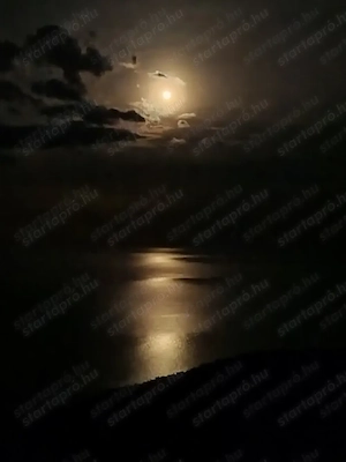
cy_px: 231
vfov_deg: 34.9
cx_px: 173
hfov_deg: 26.6
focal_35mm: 55
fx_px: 733
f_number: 1.7
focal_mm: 5.31
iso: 10000
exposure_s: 1/17
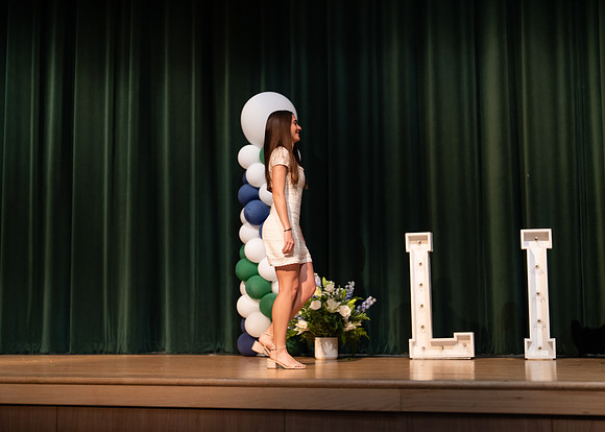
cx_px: 302
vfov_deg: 25.8
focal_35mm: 55
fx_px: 944
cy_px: 216
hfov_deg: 35.5
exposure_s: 1/320
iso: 500
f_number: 1.2
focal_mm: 50
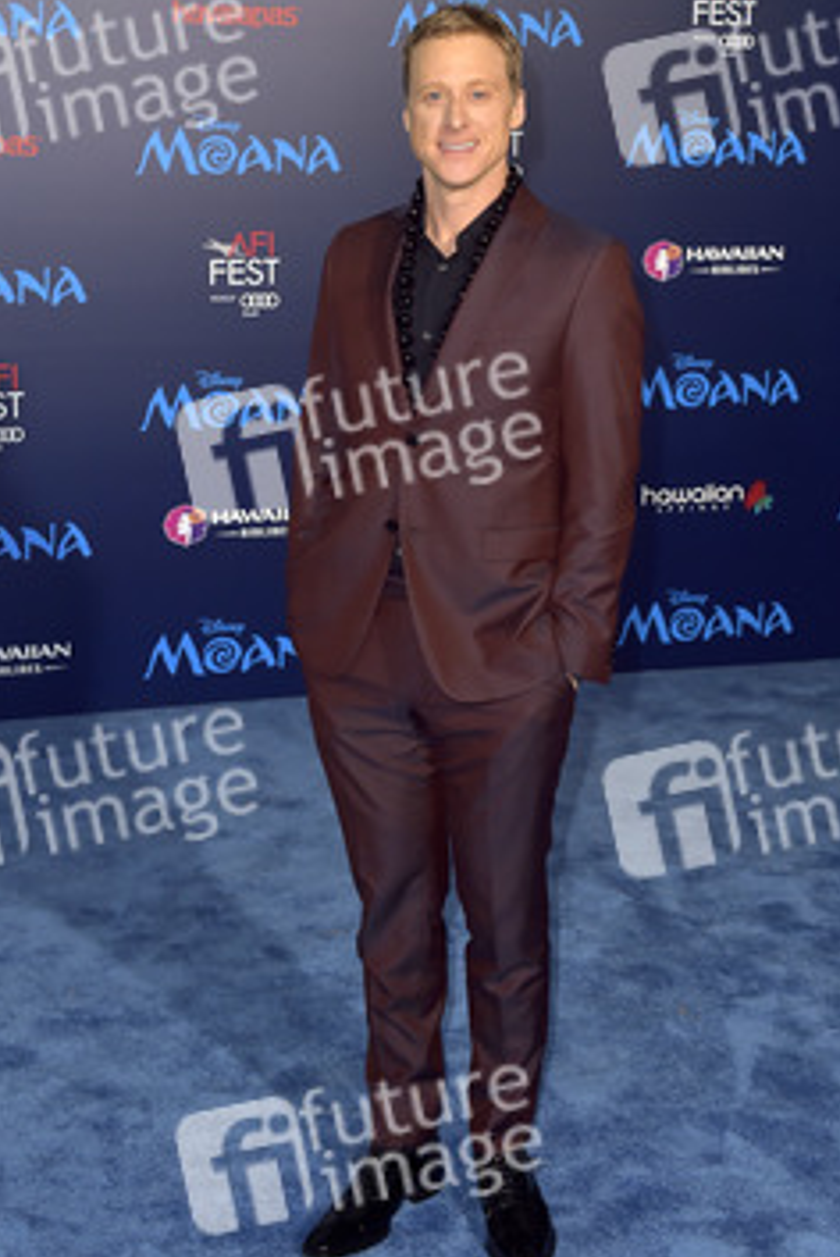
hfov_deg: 31.2
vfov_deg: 45.4
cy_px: 616
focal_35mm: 43
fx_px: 1502
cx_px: 464
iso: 400
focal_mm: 38
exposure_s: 1/320
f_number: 4.5
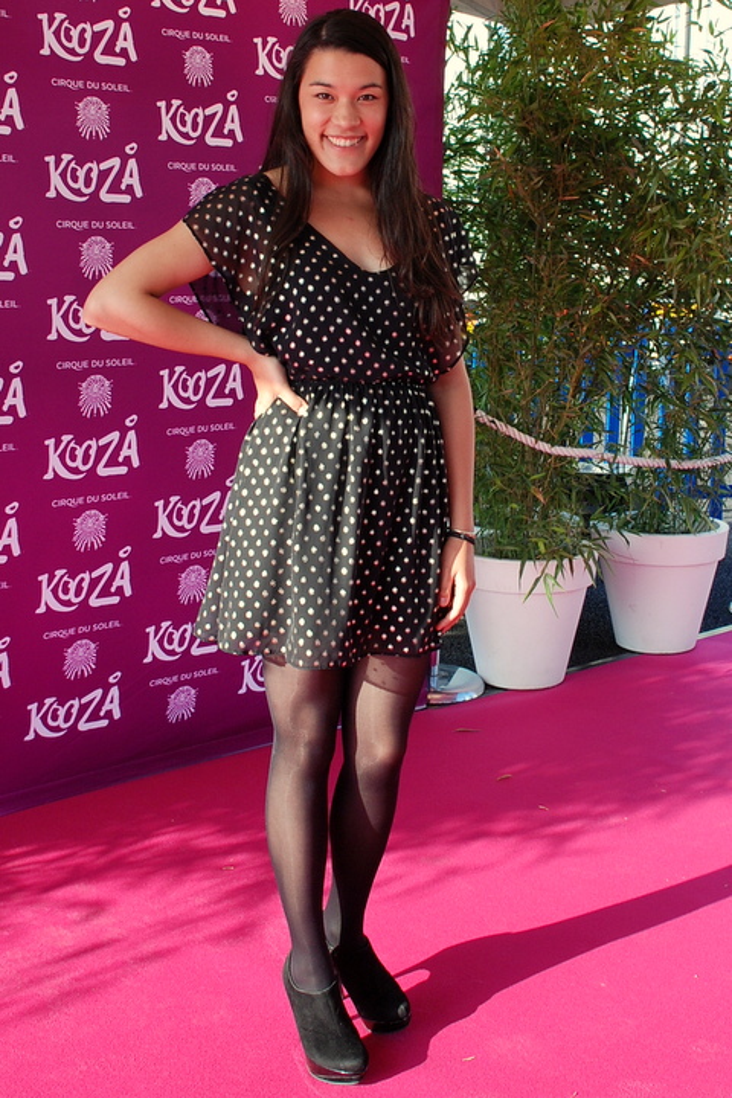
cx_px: 366
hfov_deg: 40.0
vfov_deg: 57.2
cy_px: 549
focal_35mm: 33
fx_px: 1006
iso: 320
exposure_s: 1/160
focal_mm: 22
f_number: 6.3
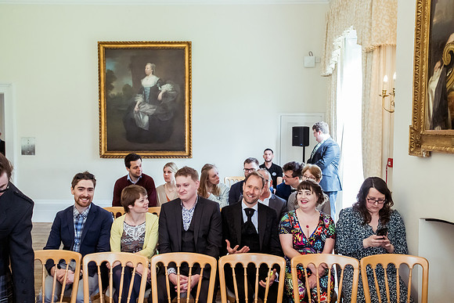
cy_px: 152
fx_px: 441
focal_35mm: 35
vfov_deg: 37.9
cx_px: 227
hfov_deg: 54.4
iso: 5600
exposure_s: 1/800
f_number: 4
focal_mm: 35
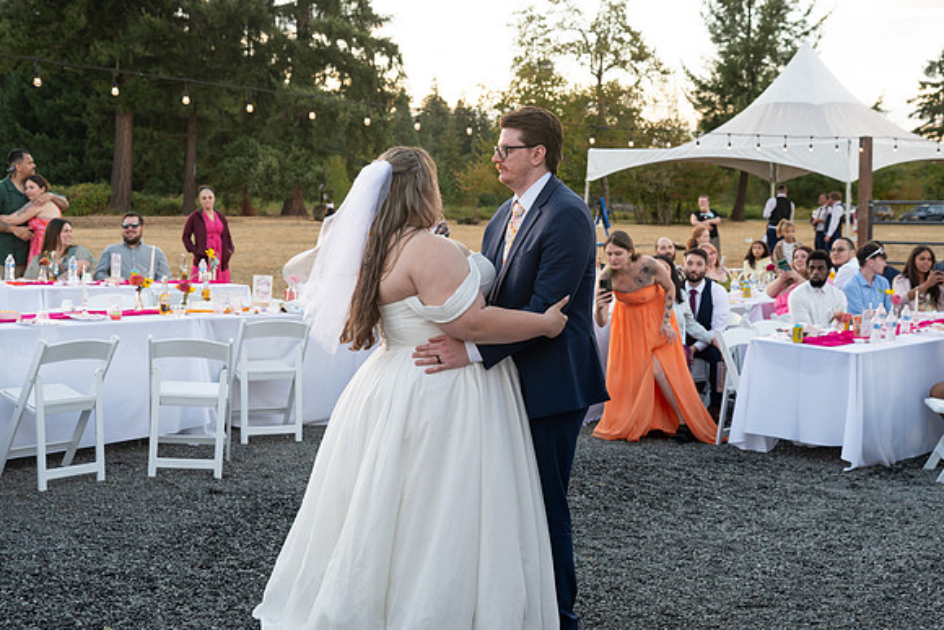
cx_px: 472
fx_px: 1259
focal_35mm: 48
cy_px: 315
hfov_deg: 41.1
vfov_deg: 28.1
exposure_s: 1/160
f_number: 5.6
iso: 800
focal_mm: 48
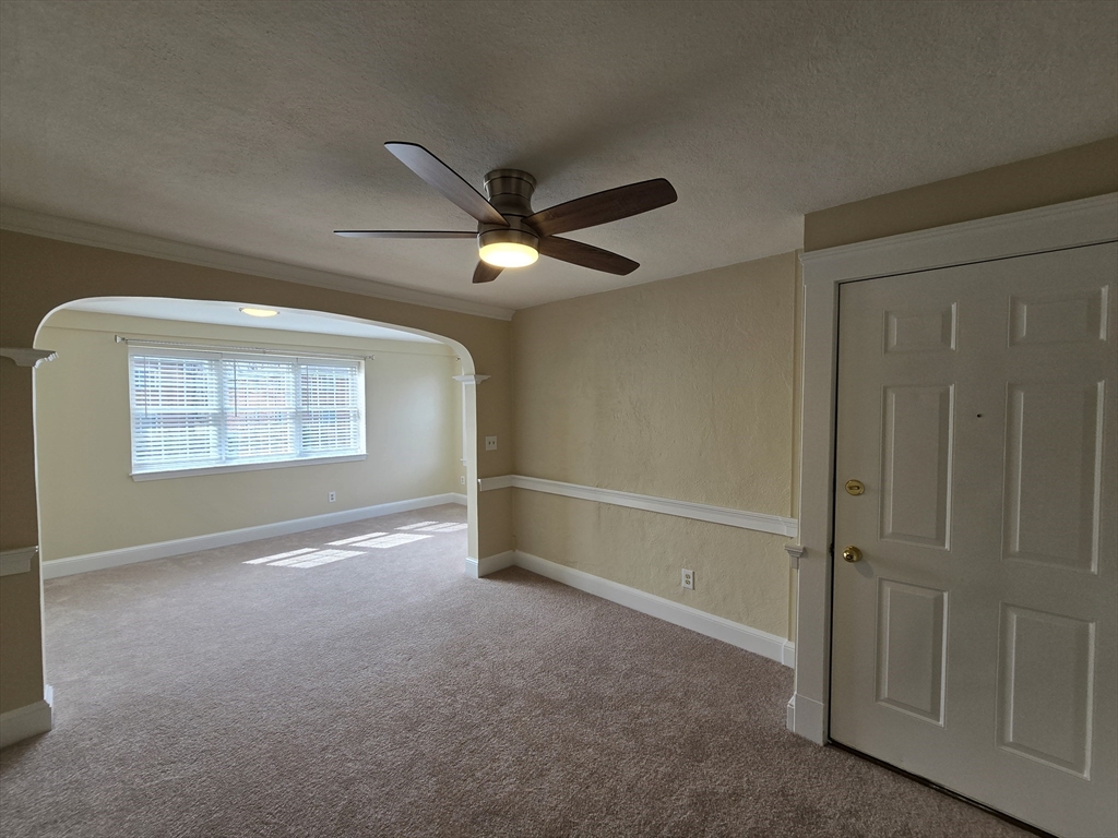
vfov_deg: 89.9
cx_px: 559
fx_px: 420
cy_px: 419
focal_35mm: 13
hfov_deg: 106.2
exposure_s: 1/129
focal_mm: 2.2
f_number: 2.2
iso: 50
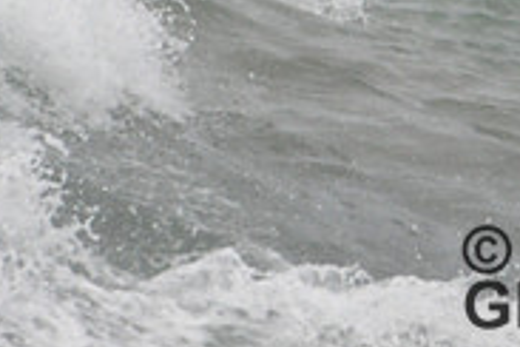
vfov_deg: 0.5
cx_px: 418
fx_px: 37755
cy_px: -138
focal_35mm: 2614
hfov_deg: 0.8
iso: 1250
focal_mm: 550
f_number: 18
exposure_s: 1/640
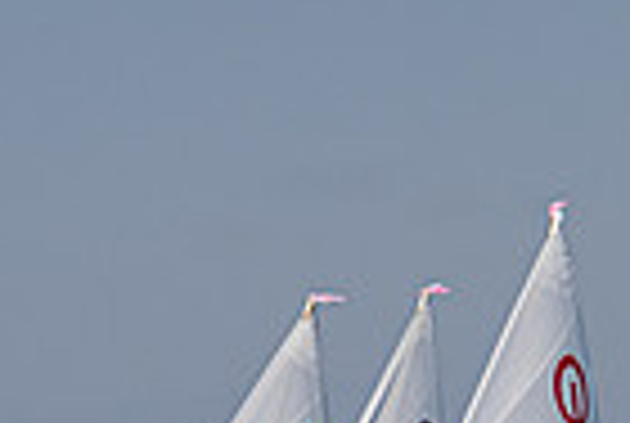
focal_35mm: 847
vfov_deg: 1.6
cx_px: 423
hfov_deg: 2.4
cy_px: 1079
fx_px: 14854
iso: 250
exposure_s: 1/1250
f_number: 7.1
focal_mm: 150
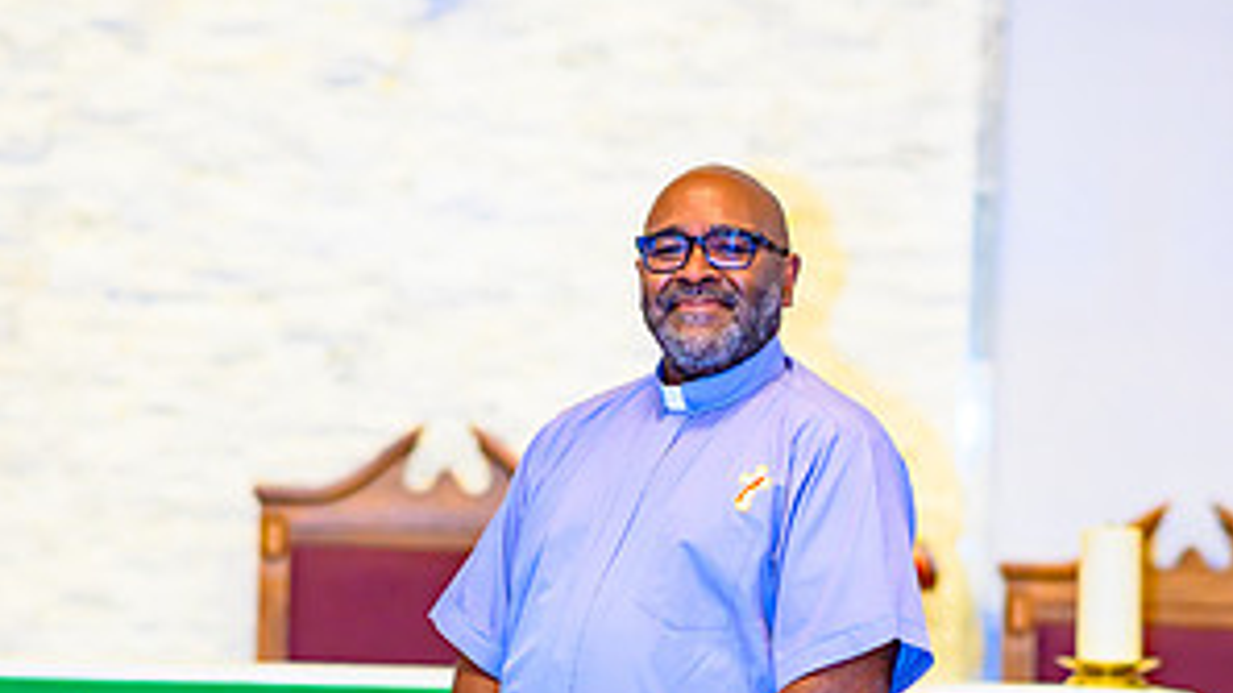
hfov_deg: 8.7
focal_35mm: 249
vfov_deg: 4.9
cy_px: 788
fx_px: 8140
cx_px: 614
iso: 360
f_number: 2
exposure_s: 1/80
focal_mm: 105
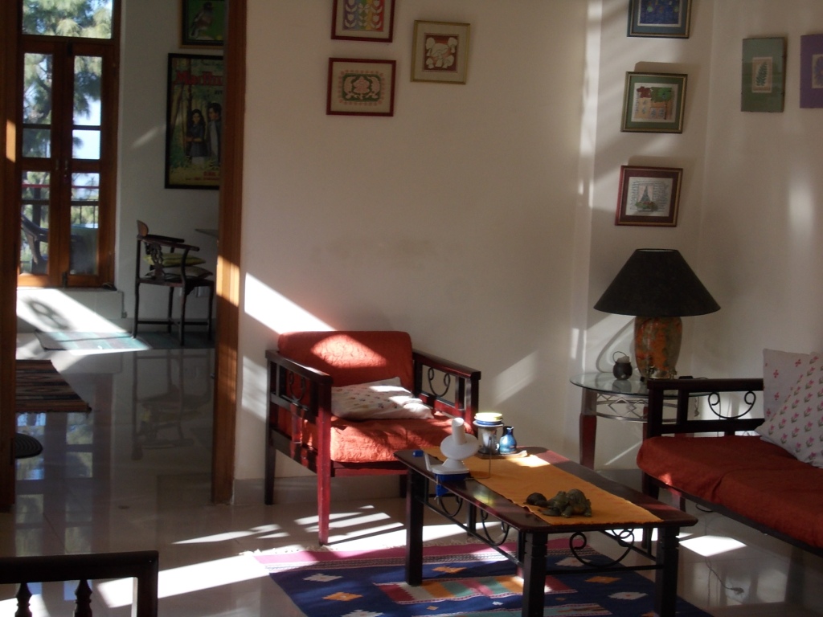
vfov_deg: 20.7
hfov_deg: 27.4
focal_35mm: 71
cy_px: 308
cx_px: 412
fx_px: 1688
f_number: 4.3
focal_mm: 10
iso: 80
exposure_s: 1/80
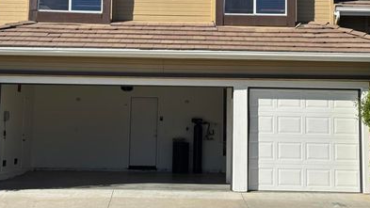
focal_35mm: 72
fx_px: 706
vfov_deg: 16.7
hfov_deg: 29.3
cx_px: 197
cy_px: 47
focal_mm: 5.96
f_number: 1.6
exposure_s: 1/3311
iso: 32
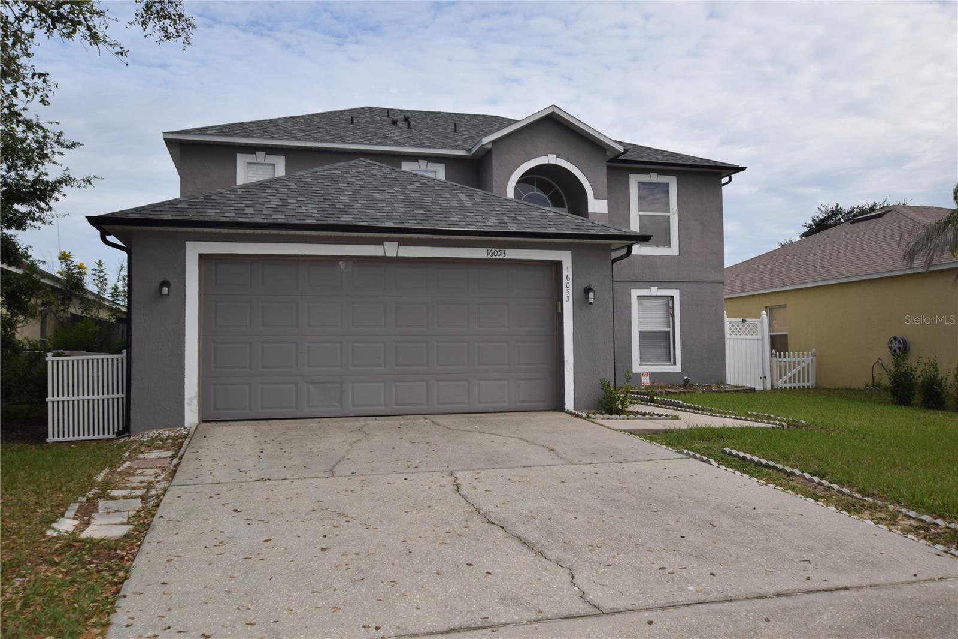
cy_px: 320
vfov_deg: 43.6
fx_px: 798
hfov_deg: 61.9
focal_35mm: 30
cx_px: 479
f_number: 9
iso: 100
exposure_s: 1/200
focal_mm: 20
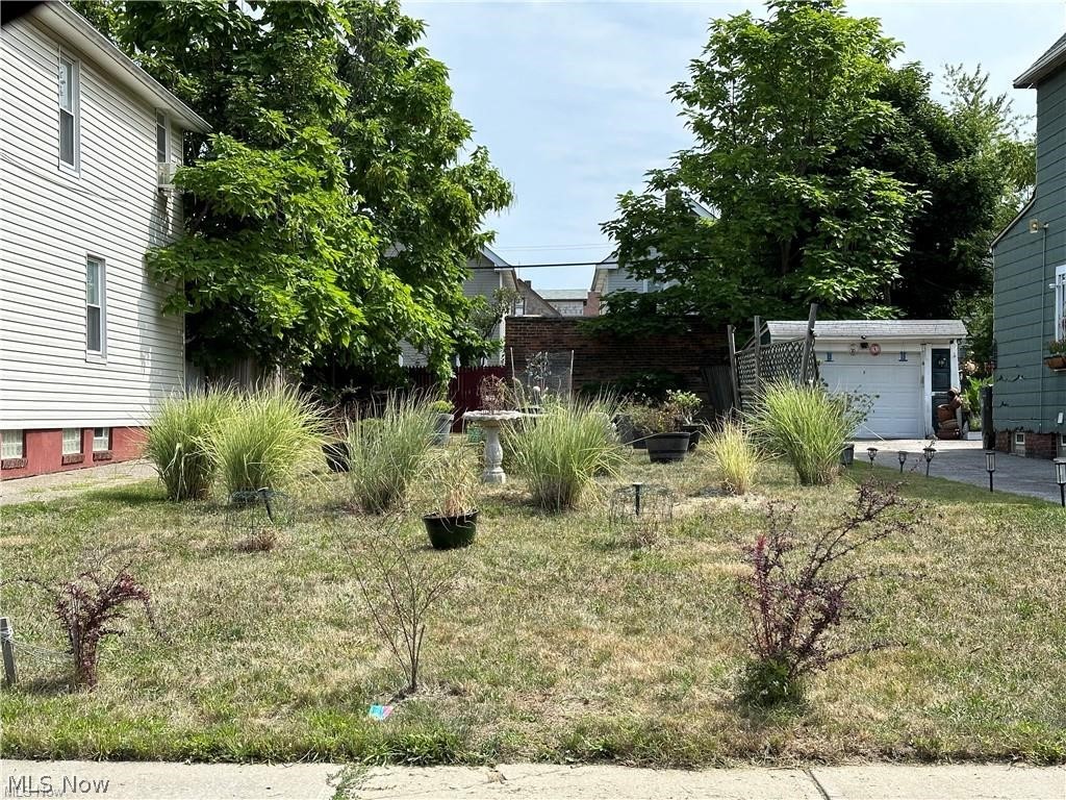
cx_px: 533
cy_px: 400
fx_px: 1478
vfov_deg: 30.3
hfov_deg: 39.7
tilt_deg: +0.7
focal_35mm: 48
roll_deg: +0.0
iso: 64
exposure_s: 1/1953
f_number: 1.78
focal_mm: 6.86
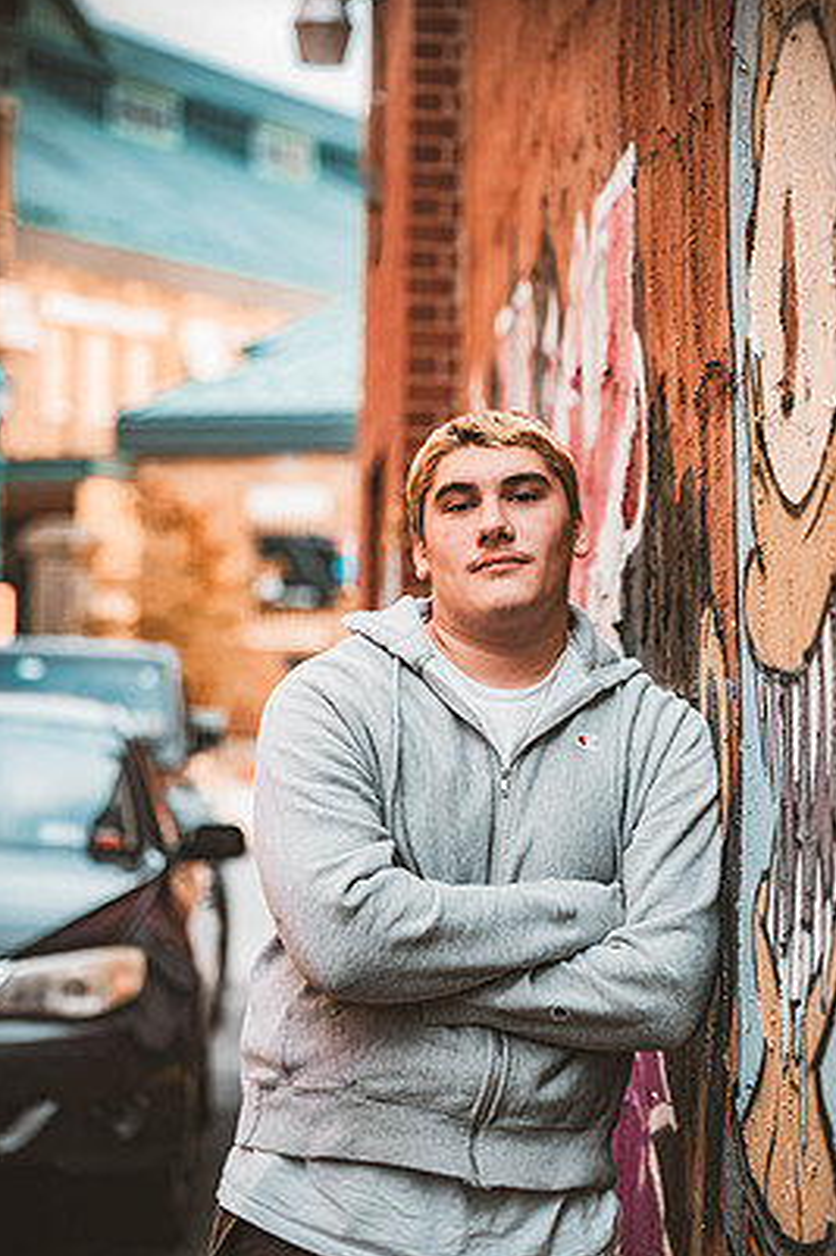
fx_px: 3207
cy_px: 689
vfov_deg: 22.1
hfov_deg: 14.8
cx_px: 457
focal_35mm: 92
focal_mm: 82
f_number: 2.8
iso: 1600
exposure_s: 1/400
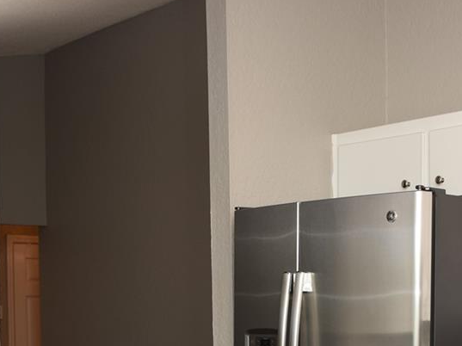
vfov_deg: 16.5
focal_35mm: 86
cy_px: 408
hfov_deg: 22.6
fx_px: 1147
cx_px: 320
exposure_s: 1/60
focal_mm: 20
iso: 100
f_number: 4
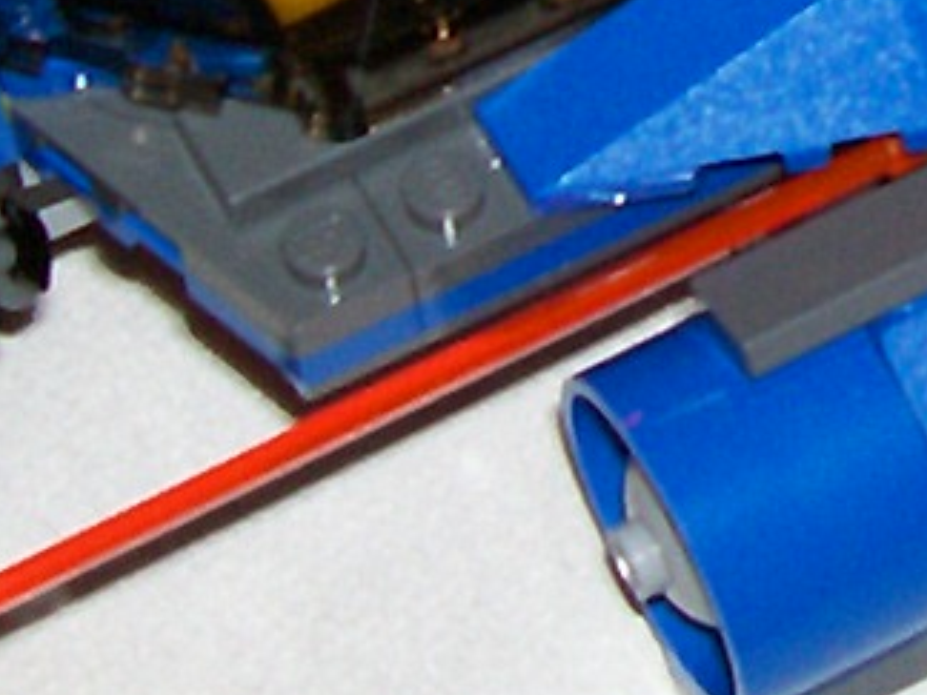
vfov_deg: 6.7
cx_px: 1396
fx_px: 5758
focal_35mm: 215
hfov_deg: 9.0
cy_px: -549
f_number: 2.7
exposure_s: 1/64
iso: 80
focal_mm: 5.6
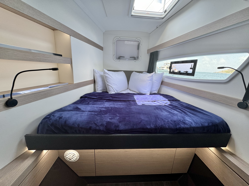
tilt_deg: -14.9
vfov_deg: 85.7
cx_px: 124
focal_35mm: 14
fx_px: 101
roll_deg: -3.8
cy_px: 93
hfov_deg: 102.1
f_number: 2.2
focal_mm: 2.22
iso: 50
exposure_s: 1/99
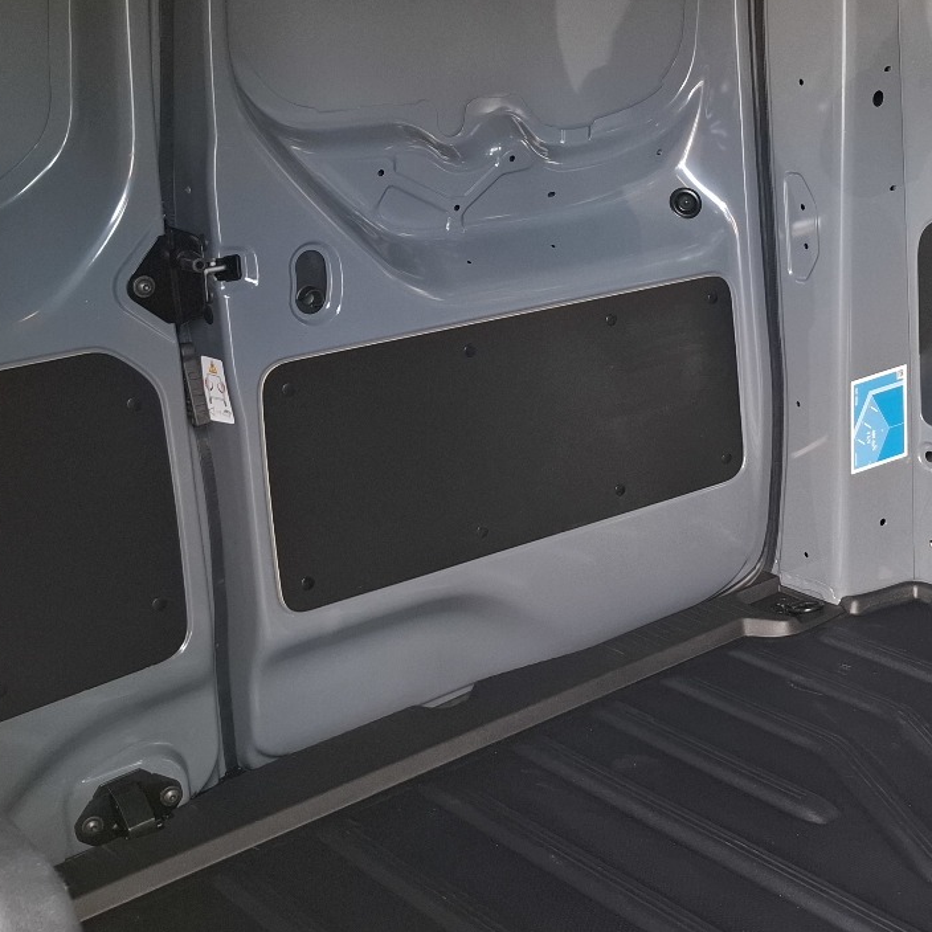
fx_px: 1584
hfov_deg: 31.9
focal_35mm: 52
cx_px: 748
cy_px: 367
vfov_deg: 32.7
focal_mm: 5.54
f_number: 1.8
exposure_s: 1/50
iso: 200
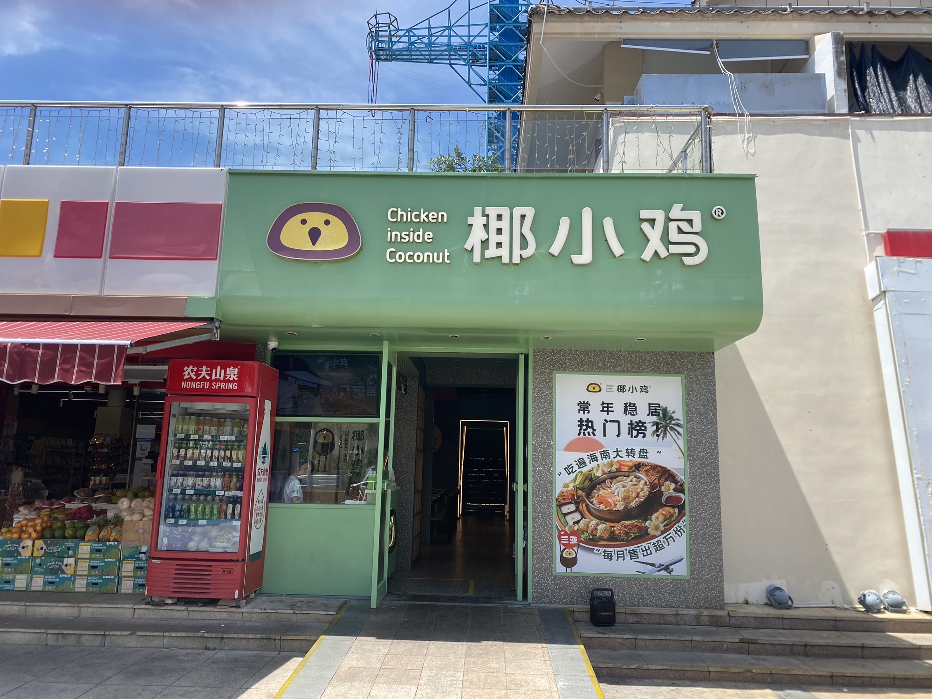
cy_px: 350
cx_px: 466
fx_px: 700
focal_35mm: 26
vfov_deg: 53.1
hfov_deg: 67.3
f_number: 1.8
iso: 32
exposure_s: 1/2028
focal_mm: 4.25
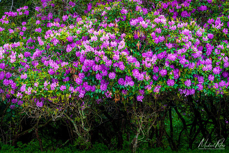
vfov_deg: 12.5
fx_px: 700
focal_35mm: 110
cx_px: 114
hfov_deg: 18.6
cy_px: 76
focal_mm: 110
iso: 100
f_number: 8
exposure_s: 1/20
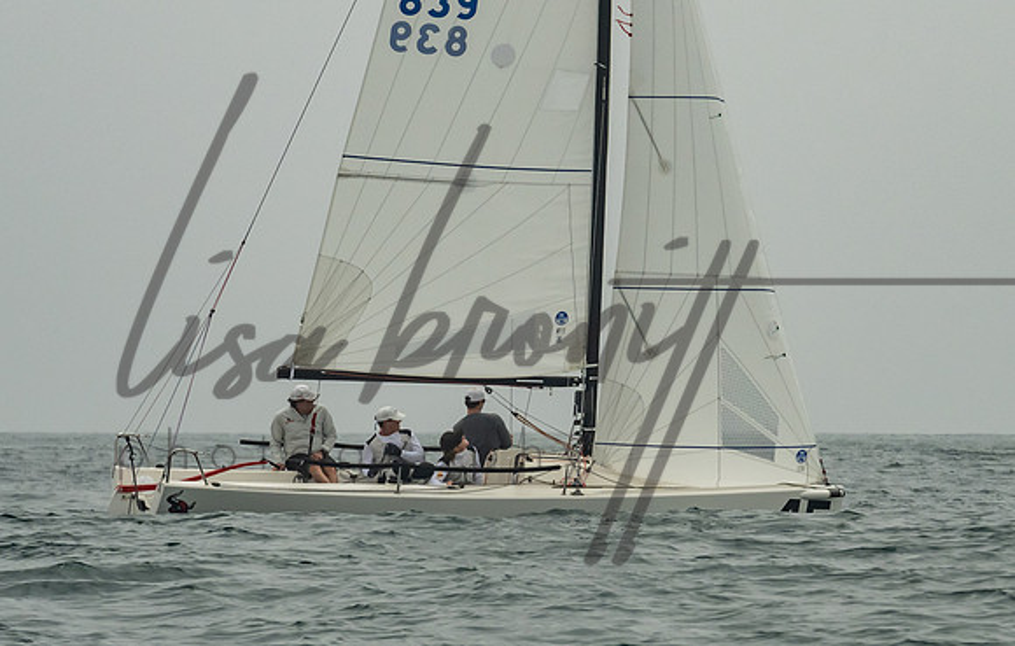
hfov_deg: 5.5
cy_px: 324
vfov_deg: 3.5
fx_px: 10524
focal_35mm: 379
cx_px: 601
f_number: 9
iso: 800
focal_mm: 200
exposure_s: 1/2500
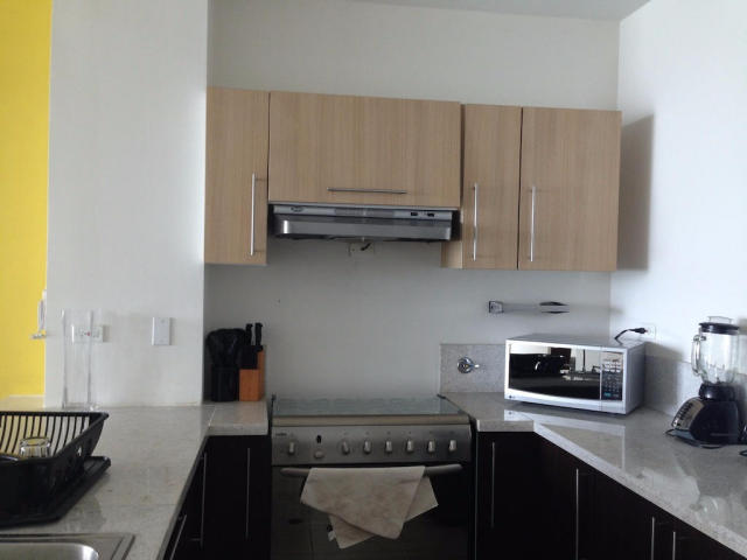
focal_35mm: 33
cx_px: 374
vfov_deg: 42.9
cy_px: 280
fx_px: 712
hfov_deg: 55.4
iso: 80
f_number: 2.4
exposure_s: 1/20
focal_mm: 4.12
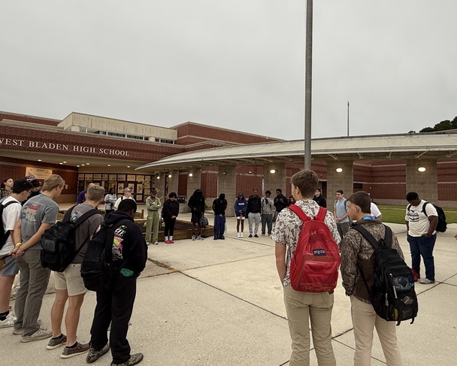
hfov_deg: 72.4
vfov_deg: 60.8
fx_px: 311
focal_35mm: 23
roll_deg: -1.3
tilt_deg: +4.6
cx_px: 250
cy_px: 170
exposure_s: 1/120
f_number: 2.2
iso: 64
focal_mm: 2.22
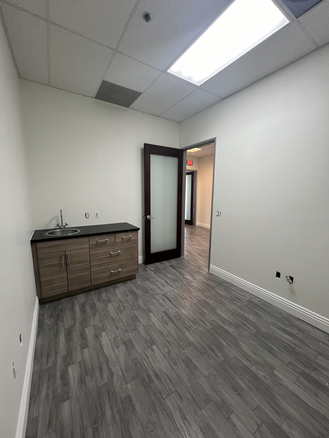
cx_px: 164
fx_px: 165
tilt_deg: -8.5
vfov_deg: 106.2
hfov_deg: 89.9
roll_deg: -0.2
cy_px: 219
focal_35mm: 13
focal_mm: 1.57
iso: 250
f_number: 1.8
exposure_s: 1/120
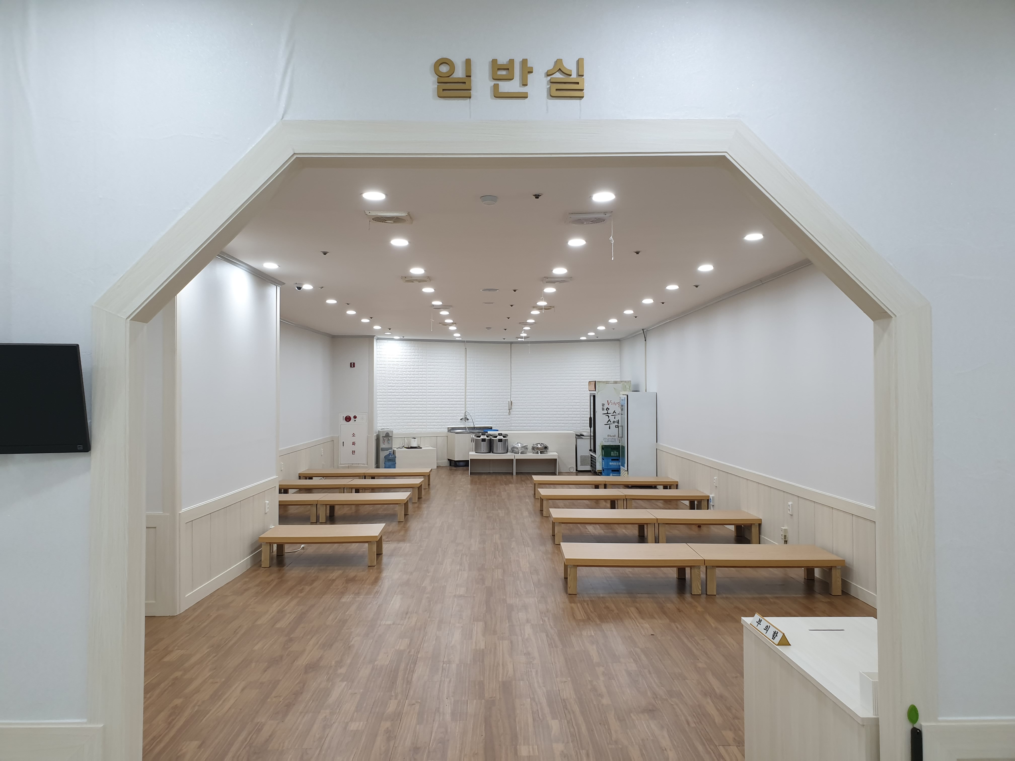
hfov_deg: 67.3
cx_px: 508
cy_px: 380
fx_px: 762
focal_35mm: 26
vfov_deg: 53.1
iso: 100
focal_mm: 4.3
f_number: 2.4
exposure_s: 1/60
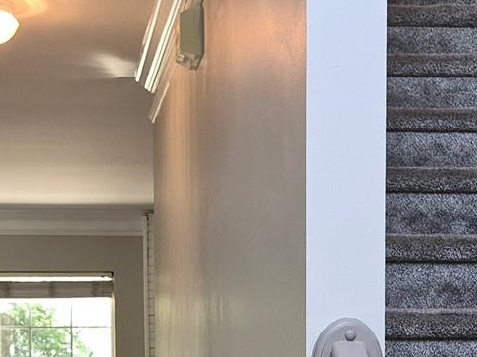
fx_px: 1336
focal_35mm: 97
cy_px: 421
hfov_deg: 20.2
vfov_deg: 14.8
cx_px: 191
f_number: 1.8
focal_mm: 5.4
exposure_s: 1/60
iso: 100
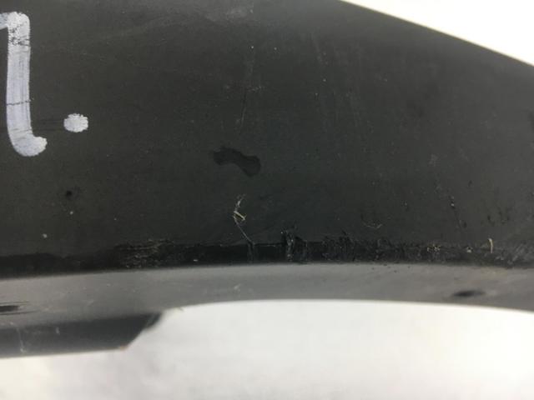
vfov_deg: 48.2
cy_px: 200
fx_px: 447
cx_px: 267
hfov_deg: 61.7
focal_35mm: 29
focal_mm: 4.15
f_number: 2.2
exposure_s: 1/33
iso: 40
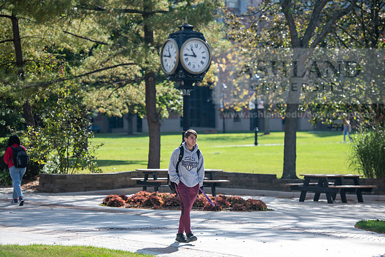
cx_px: 192
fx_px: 1337
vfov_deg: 11.0
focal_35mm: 125
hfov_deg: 16.4
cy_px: 128
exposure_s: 1/500
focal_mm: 125
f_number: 3.2
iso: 100
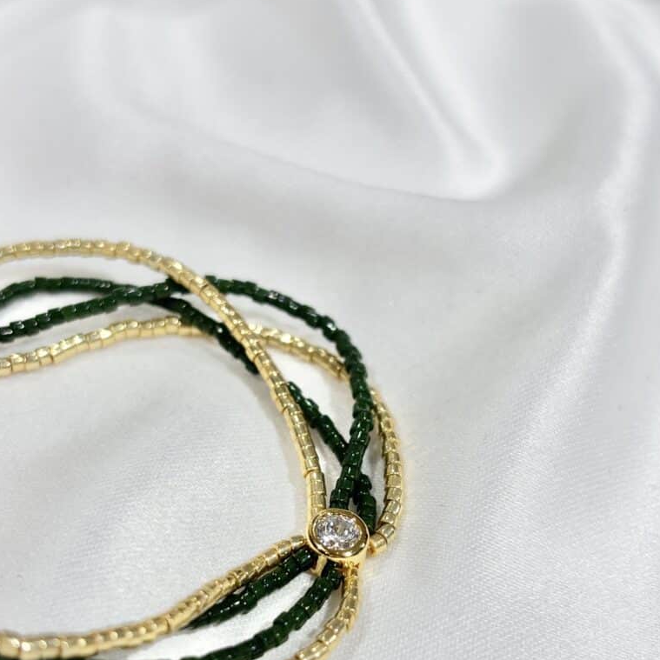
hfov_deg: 27.7
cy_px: 432
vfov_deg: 27.6
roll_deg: +11.1
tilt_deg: -39.1
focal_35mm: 62
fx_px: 1337
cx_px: 331
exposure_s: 1/223
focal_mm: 5.96
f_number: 1.6
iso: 32
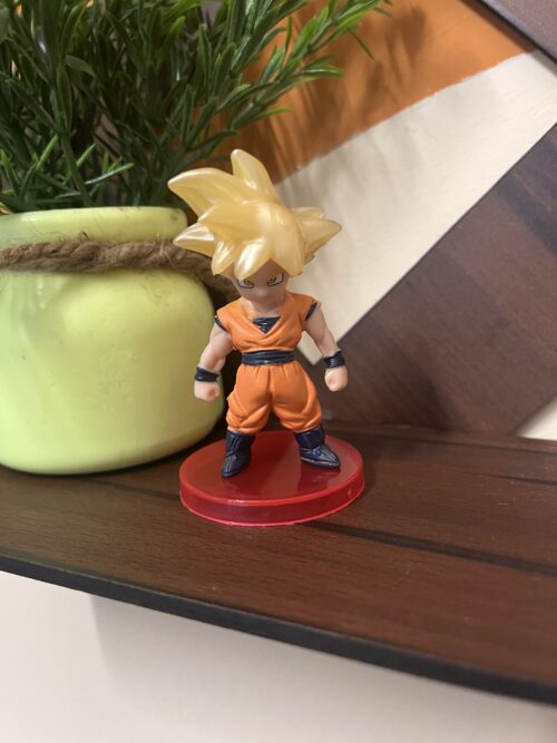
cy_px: 372
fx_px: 558
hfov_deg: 53.0
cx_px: 278
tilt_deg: -2.4
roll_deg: -2.3
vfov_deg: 67.3
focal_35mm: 26
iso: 500
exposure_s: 1/33
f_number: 1.6
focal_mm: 5.1
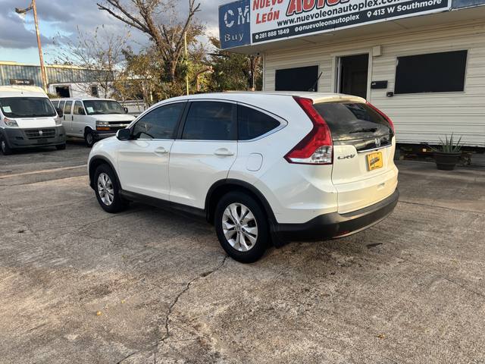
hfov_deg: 67.3
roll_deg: +1.1
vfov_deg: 53.1
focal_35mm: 26
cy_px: 182
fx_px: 364
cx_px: 242
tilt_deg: -10.8
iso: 50
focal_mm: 5.96
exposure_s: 1/550
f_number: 1.6
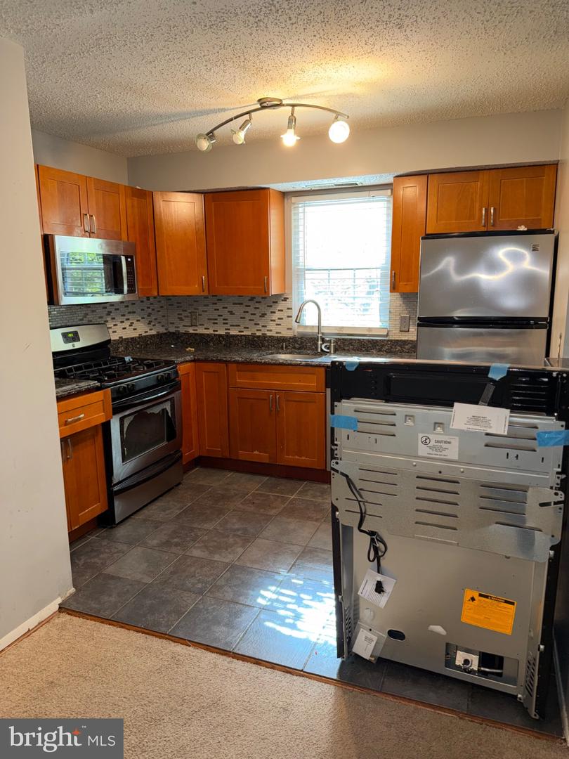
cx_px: 284
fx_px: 526
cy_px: 380
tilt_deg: -11.2
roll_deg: +0.7
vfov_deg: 71.6
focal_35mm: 24
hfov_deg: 56.8
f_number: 1.78
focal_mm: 6.76
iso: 64
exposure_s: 1/15
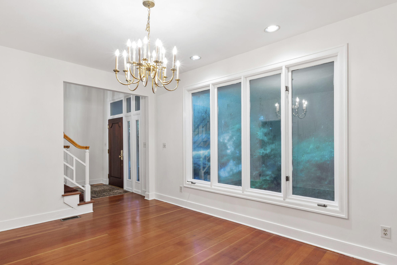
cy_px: 148
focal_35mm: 19
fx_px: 210
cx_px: 189
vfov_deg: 64.4
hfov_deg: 86.8
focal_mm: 10
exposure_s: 1.3
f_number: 8
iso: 100
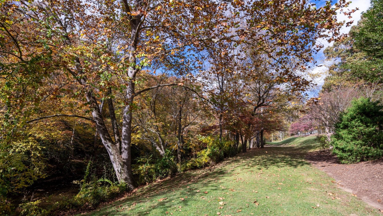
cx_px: 193
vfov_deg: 59.2
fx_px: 188
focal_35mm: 19
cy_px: 126
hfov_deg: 91.0
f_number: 8
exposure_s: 1/400
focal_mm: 17.5
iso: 160
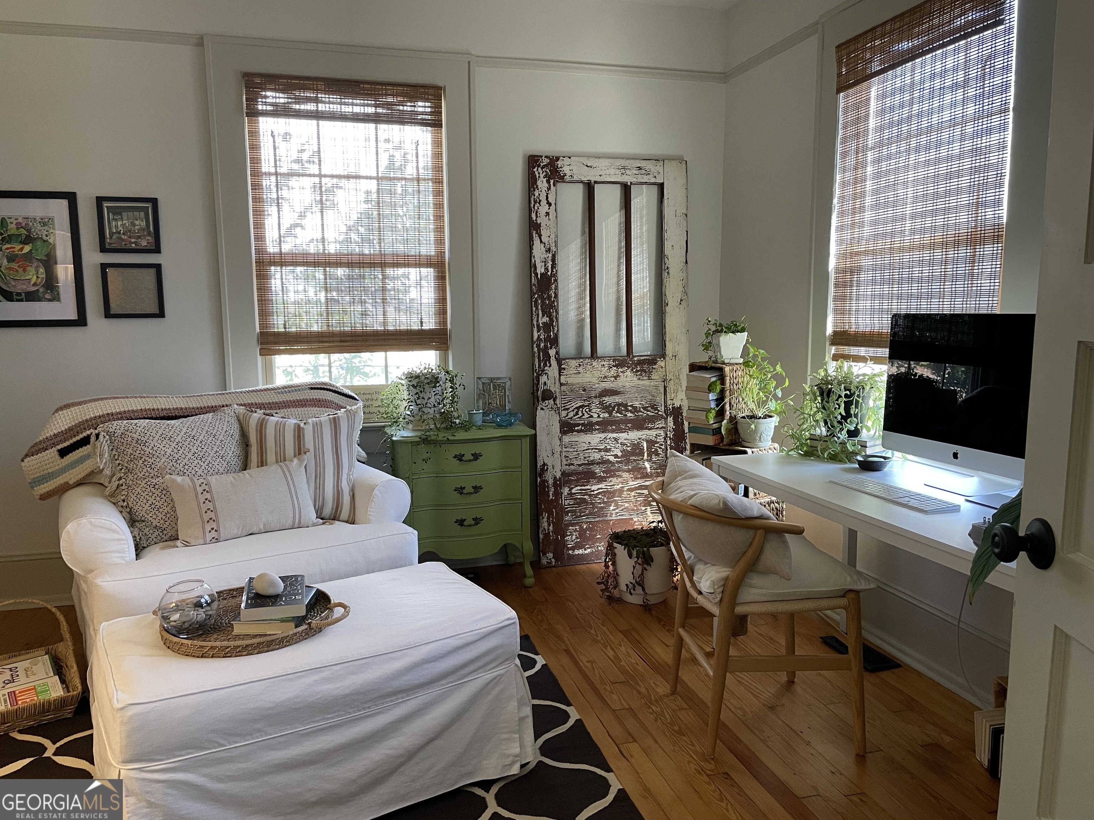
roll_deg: +0.7
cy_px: 410
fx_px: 822
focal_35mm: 26
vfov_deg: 53.1
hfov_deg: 67.3
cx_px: 547
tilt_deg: -7.7
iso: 200
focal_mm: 4.2
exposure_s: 1/60
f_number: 1.6
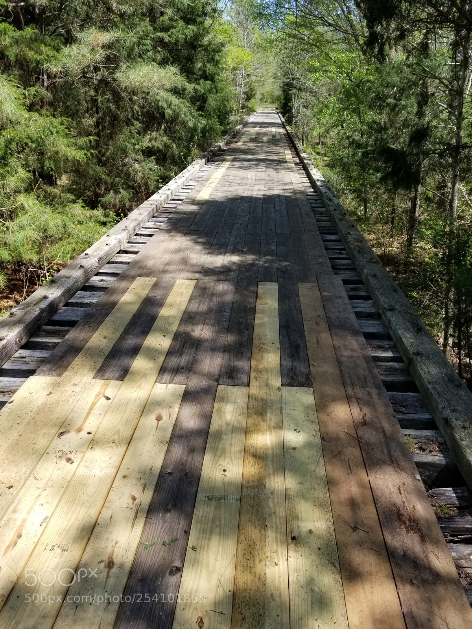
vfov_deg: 67.3
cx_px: 236
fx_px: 473
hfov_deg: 53.1
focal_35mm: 26
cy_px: 314
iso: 50
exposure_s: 1/948
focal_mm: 4.25
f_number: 1.7
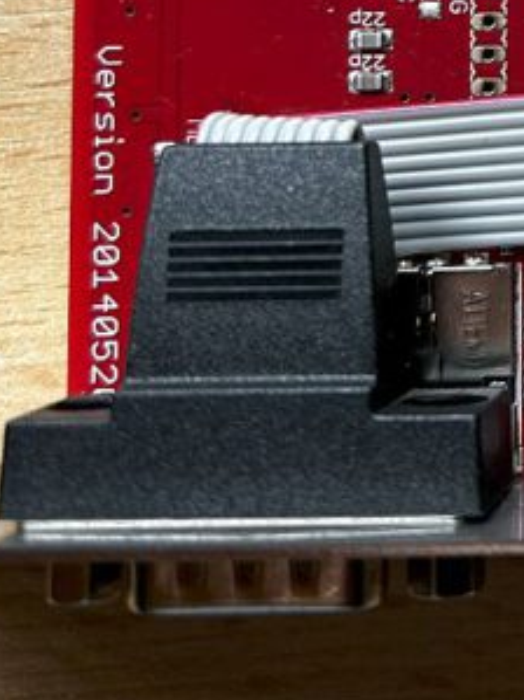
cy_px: -96
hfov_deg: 15.0
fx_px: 1798
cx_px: 866
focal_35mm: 89
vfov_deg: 20.8
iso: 100
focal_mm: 5.7
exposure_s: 1/121
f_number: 1.5
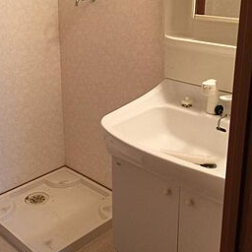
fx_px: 395
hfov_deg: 35.2
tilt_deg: -16.9
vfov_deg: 35.2
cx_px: 94
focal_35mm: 48
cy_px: 94
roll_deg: +1.1
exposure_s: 1/15
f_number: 2.2
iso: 32
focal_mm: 4.15
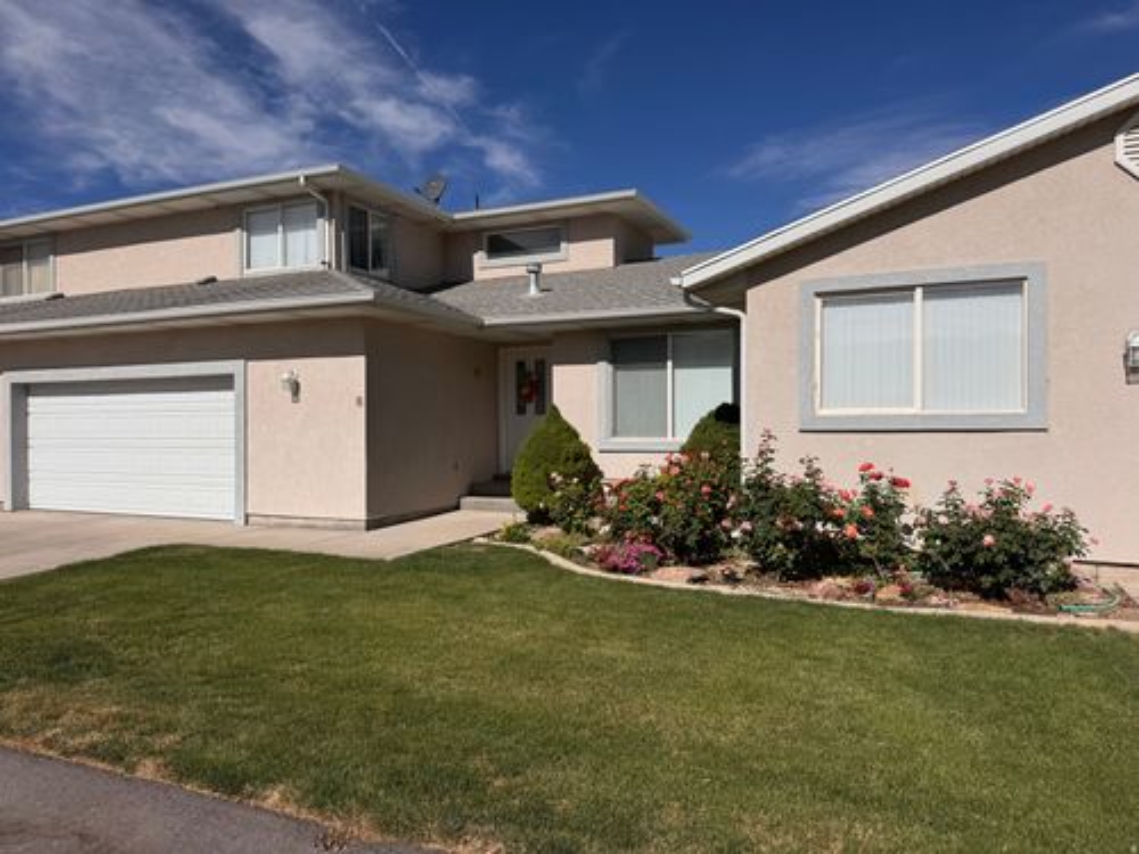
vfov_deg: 56.8
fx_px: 790
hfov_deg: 71.6
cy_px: 427
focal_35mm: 24
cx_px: 570
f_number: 1.78
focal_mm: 6.76
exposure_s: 1/12346
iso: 80
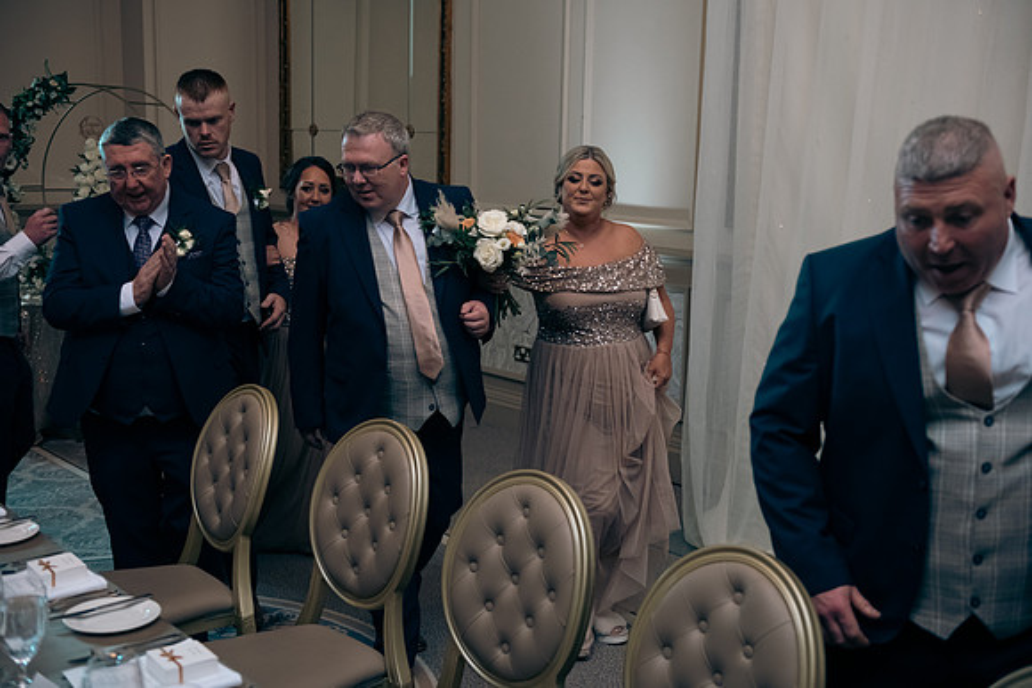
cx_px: 516
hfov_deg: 44.5
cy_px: 344
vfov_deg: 30.5
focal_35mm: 44
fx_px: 1262
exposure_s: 1/160
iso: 1000
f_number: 3.5
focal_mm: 44
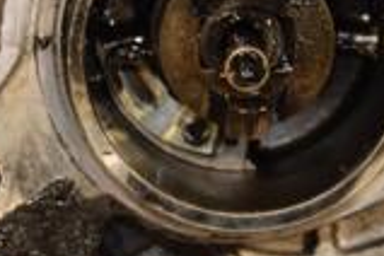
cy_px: 75
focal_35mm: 352
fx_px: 3754
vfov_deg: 3.9
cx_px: 229
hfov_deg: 5.9
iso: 800
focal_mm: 62
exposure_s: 1/100
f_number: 5.3
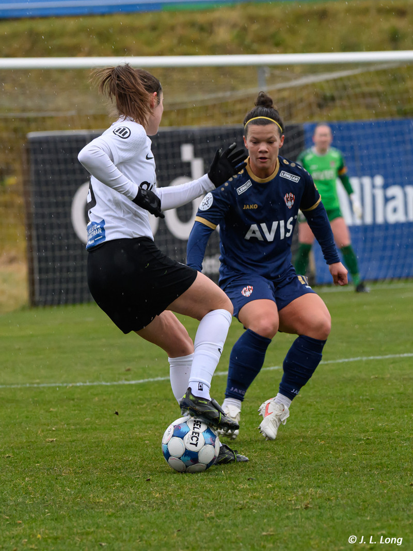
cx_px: 198
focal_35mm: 310
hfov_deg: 4.8
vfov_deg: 6.4
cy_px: 312
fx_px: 4928
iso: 2800
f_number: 5.6
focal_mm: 180
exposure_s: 1/800
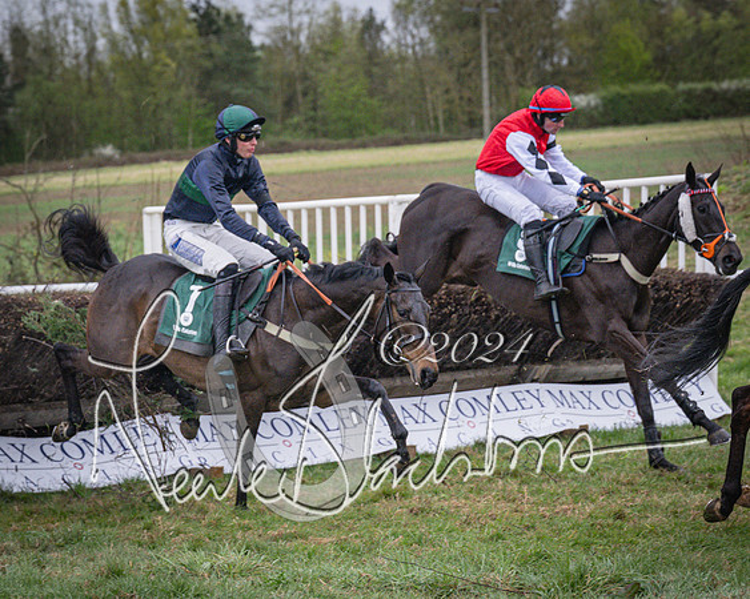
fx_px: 2975
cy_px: 295
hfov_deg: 14.3
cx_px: 262
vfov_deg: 11.5
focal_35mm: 134
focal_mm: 70
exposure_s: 1/1000
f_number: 4
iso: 1600
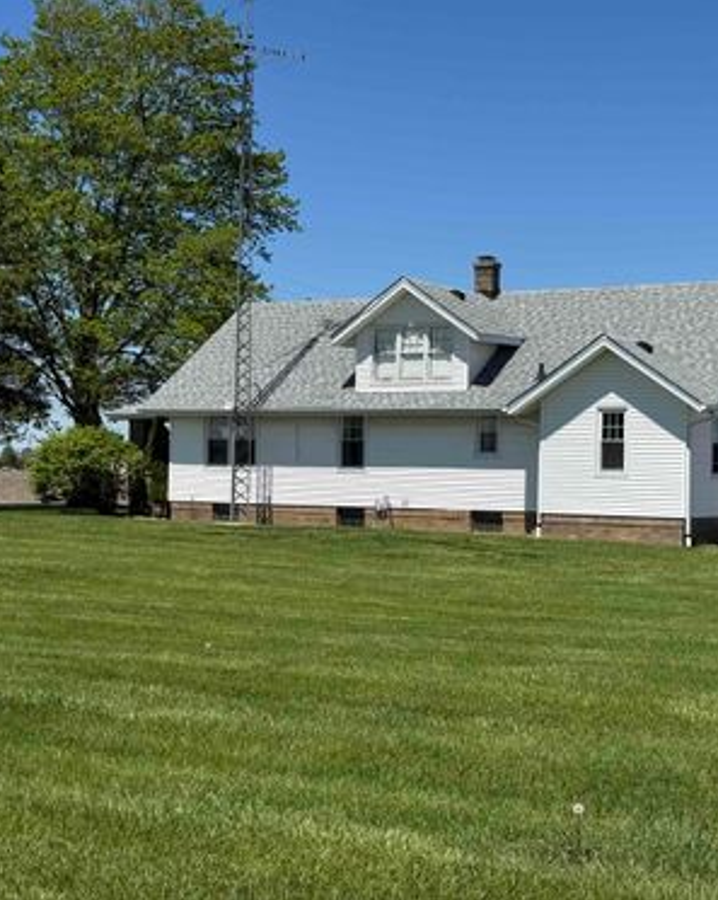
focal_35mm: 63
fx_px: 1676
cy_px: 451
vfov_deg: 30.0
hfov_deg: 24.2
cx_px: 317
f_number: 1.78
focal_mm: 6.76
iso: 64
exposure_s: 1/6410
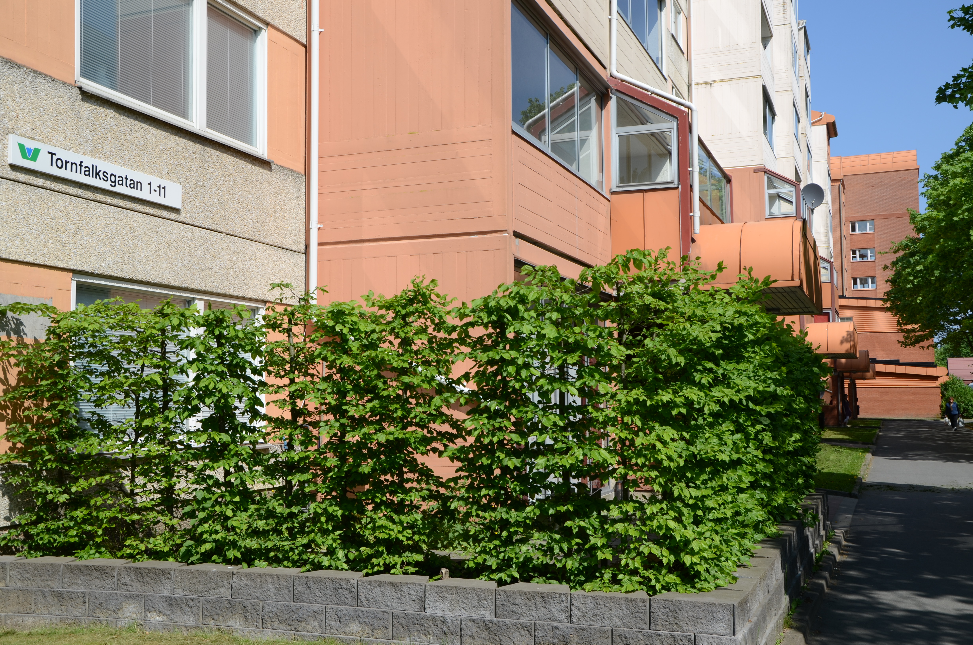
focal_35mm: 38
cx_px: 486
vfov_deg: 35.3
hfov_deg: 51.4
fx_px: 1011
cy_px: 322
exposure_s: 1/250
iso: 100
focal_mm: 25
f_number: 8
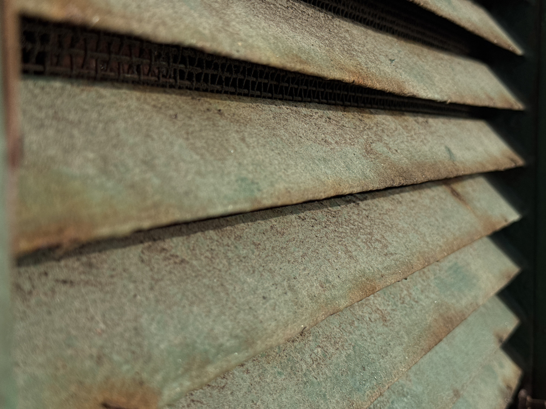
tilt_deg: -5.1
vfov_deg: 30.3
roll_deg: +0.9
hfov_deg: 39.7
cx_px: 273
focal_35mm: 48
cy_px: 204
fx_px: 757
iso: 64
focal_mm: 6.76
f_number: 1.78
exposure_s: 1/4975
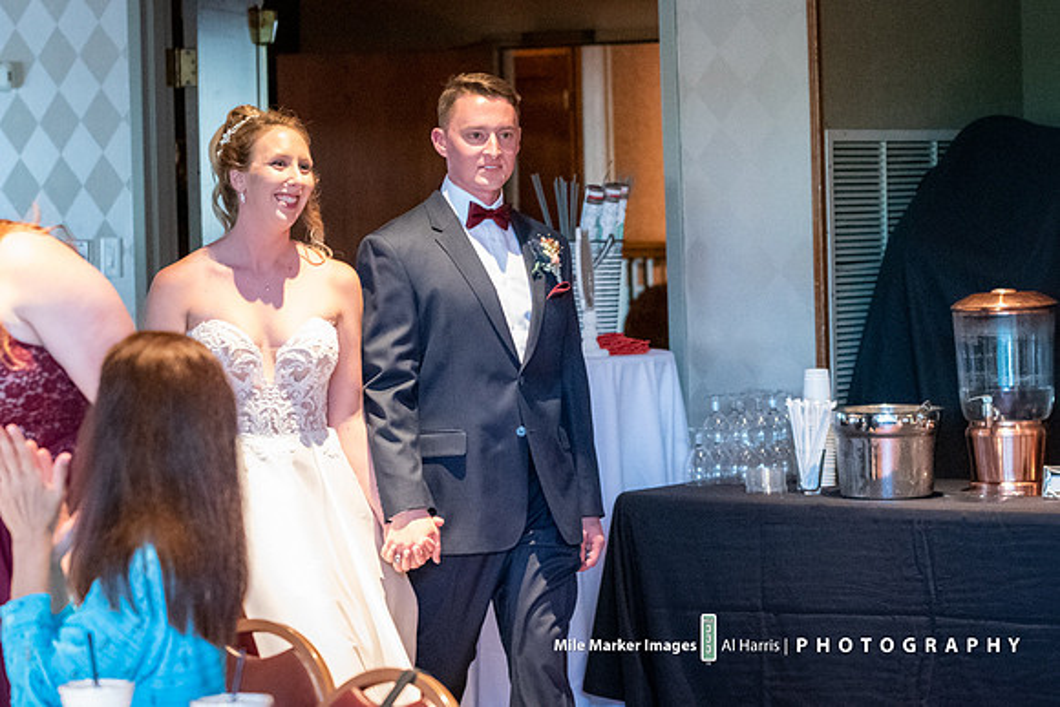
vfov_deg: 10.8
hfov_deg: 16.2
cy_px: 377
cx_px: 456
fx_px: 3729
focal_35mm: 127
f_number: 2.8
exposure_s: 1/320
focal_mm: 70
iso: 10000
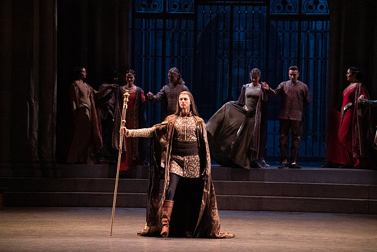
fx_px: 1875
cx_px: 188
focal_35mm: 179
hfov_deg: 11.5
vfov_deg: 7.7
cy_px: 126
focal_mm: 179
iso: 20000
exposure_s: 1/320
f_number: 6.3
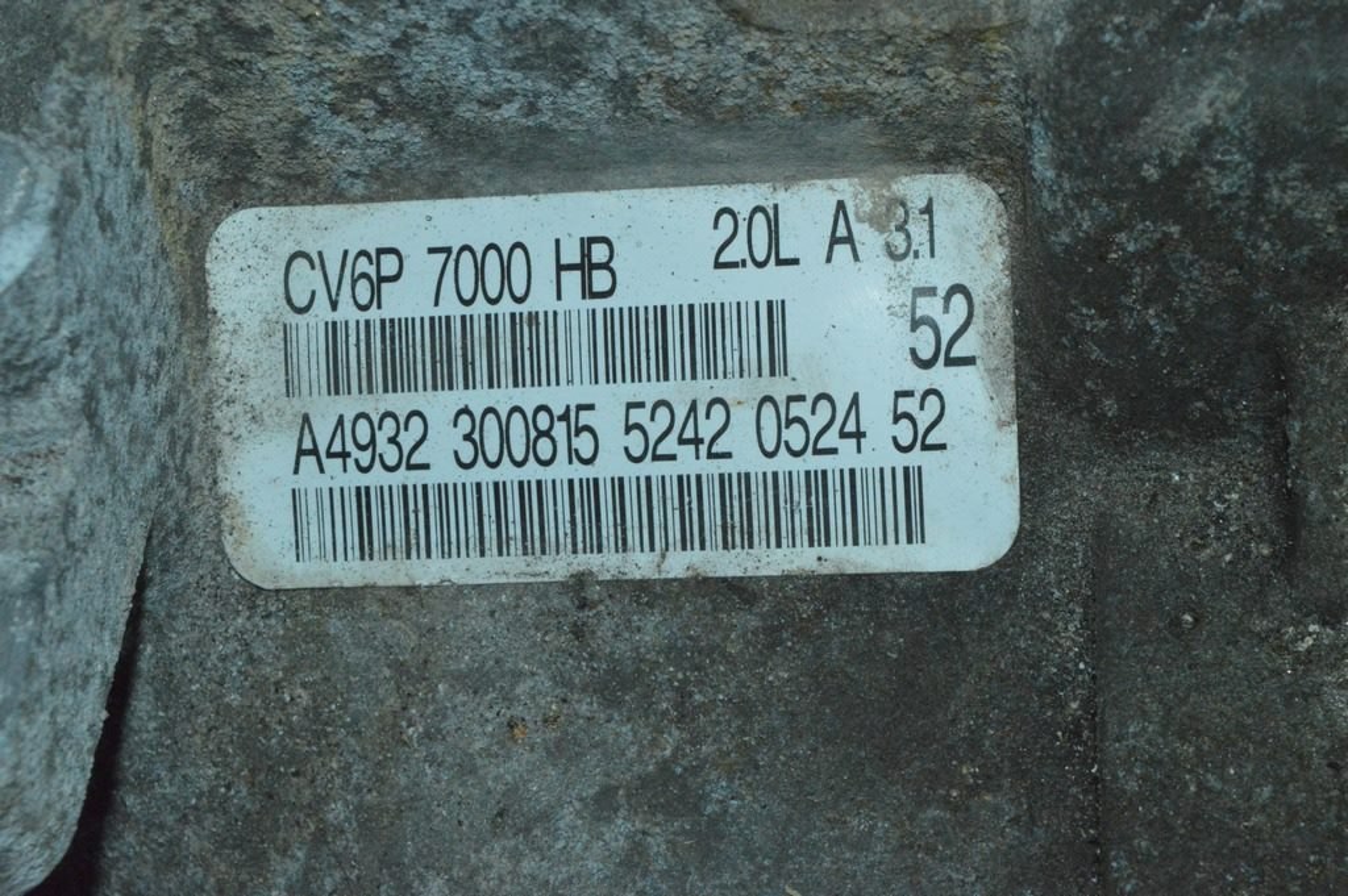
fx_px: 3087
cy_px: 448
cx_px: 674
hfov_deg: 24.6
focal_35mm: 82
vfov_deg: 16.5
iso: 5600
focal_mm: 55
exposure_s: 1/100
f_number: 16
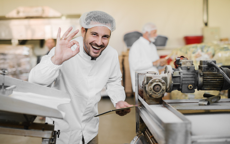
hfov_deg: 38.9
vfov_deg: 24.9
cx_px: 116
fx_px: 326
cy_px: 75
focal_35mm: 52
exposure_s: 1/160
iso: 250
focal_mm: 50
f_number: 2
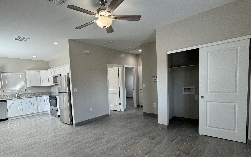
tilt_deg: -5.0
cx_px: 107
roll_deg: +3.0
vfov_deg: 61.7
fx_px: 130
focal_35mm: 19
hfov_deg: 87.4
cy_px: 94
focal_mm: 2.22
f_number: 2.2
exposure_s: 1/120
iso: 125
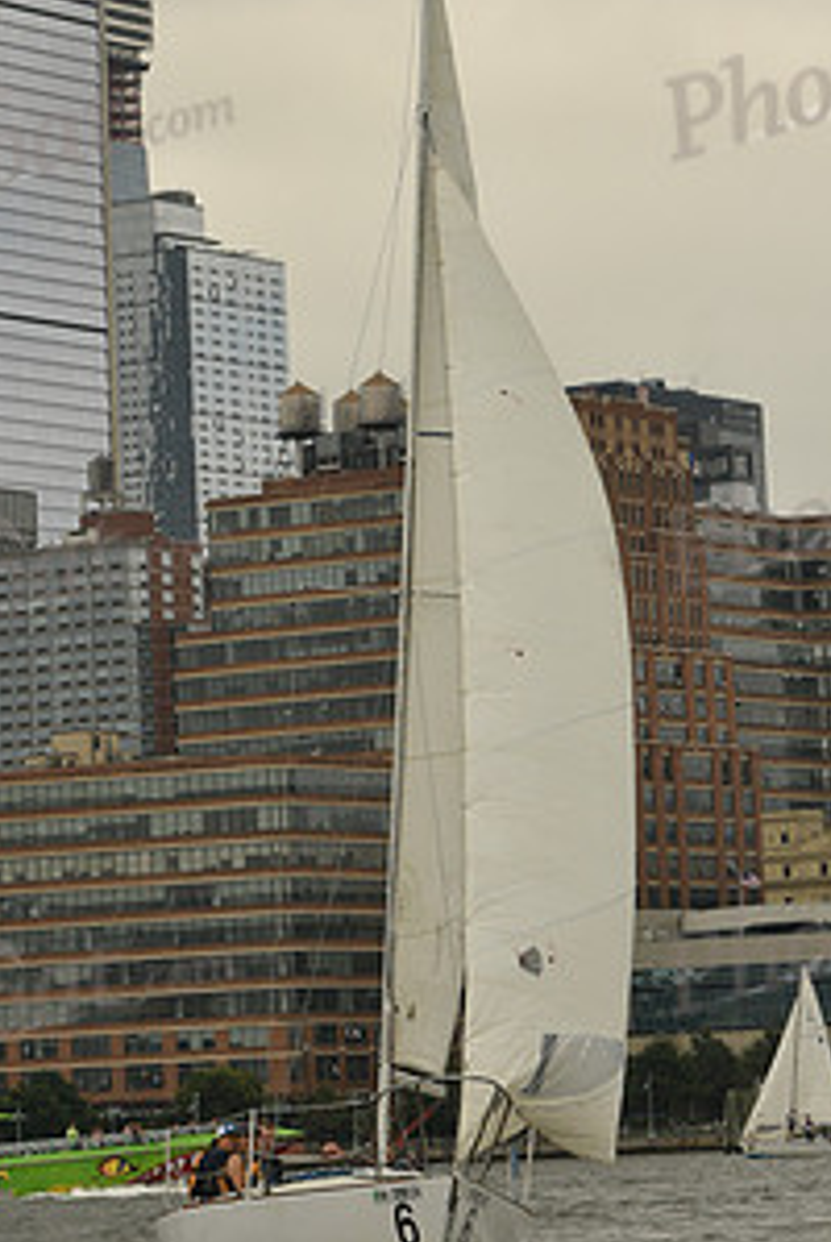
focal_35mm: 184
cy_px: 328
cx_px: 451
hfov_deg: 7.5
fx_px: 6356
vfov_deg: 11.1
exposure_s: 1/1250
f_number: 9
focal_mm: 95
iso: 320
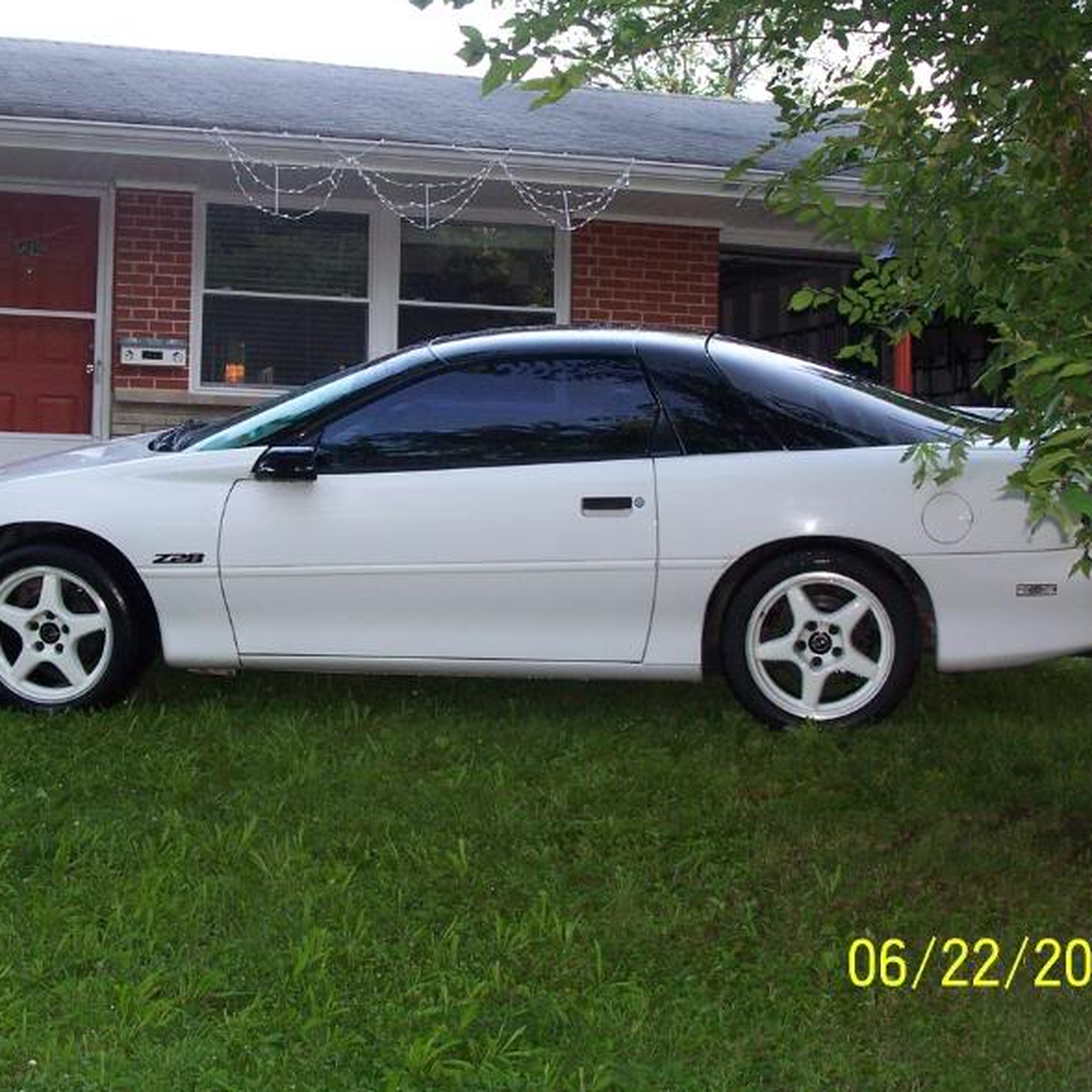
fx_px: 2141
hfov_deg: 28.6
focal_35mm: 60
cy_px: 545
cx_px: 497
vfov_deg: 28.6
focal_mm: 8.6
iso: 140
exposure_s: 1/60
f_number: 3.4
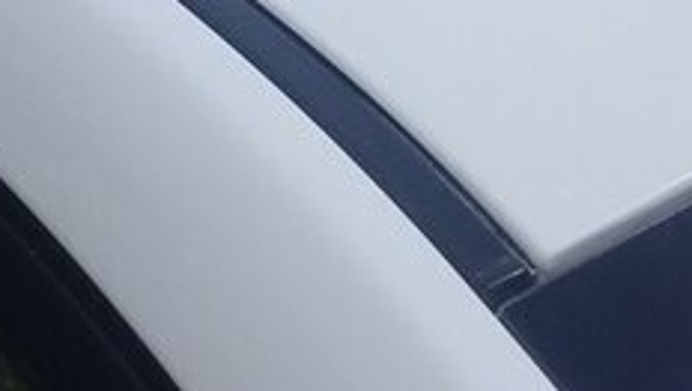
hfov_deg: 22.2
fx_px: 1763
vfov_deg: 12.1
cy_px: -169
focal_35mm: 96
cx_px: 418
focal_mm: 3.3
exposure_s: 1/1855
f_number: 2.2
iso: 50
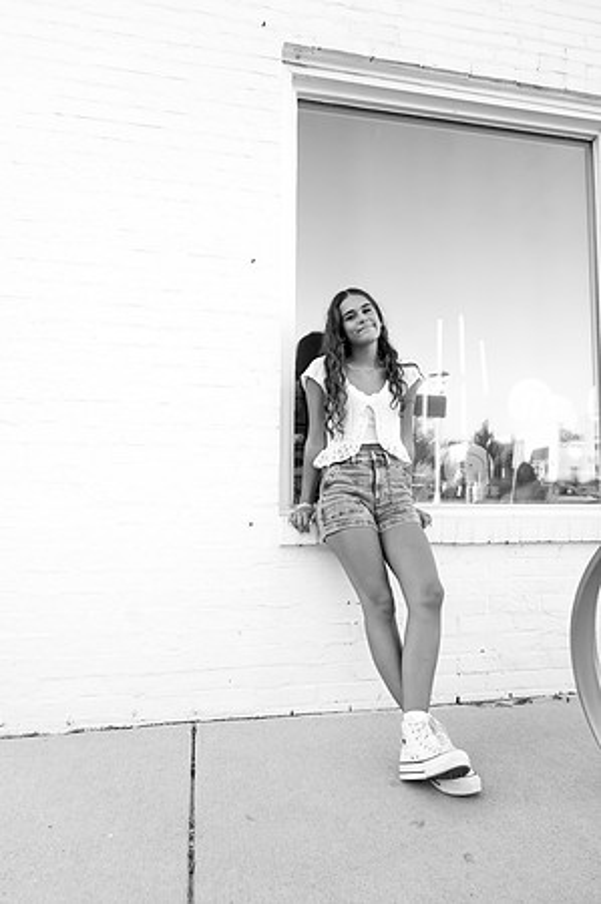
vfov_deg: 73.8
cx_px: 300
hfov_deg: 53.0
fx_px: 602
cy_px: 452
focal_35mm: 24
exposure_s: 1/1250
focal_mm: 24
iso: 1600
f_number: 4
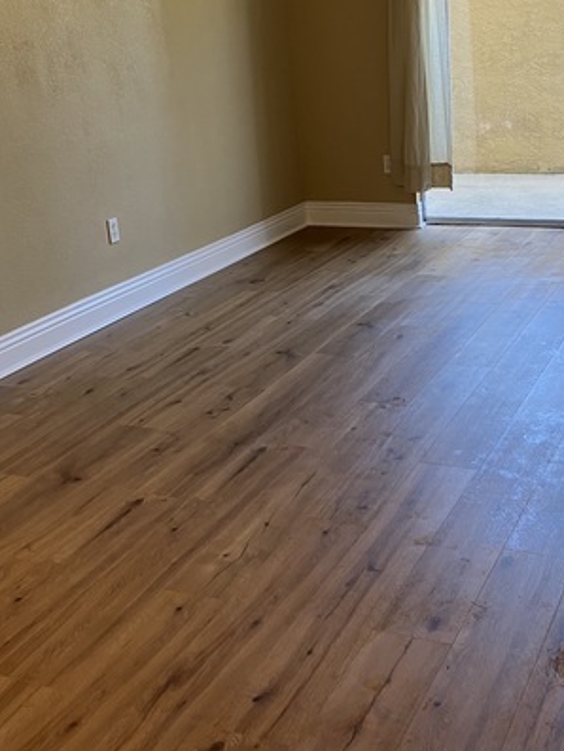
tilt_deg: -17.6
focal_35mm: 47
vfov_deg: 40.4
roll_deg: +3.9
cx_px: 352
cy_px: 334
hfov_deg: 30.8
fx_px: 1020
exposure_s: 1/60
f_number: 1.8
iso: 50
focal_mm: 3.99
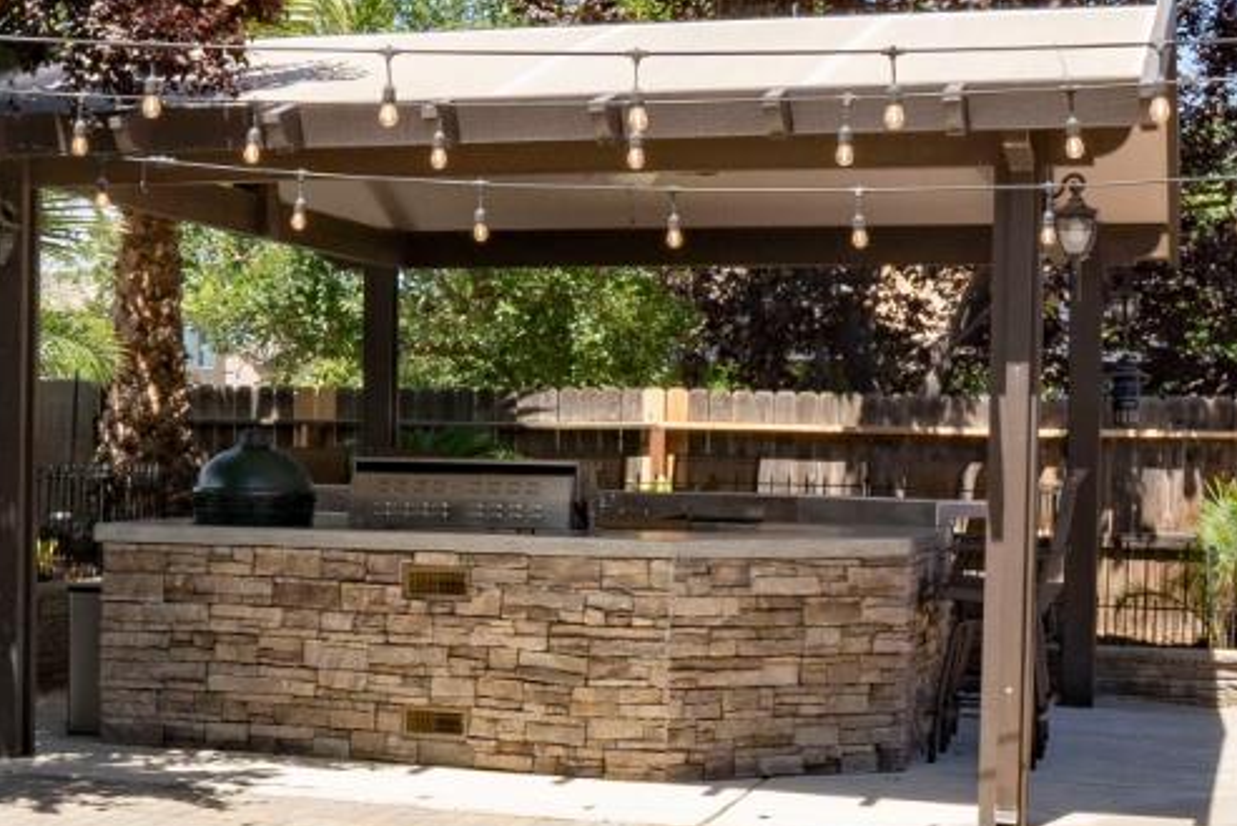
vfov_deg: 18.6
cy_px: 593
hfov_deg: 27.1
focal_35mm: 73
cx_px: 228
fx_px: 2509
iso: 250
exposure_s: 1/160
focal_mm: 16
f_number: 14
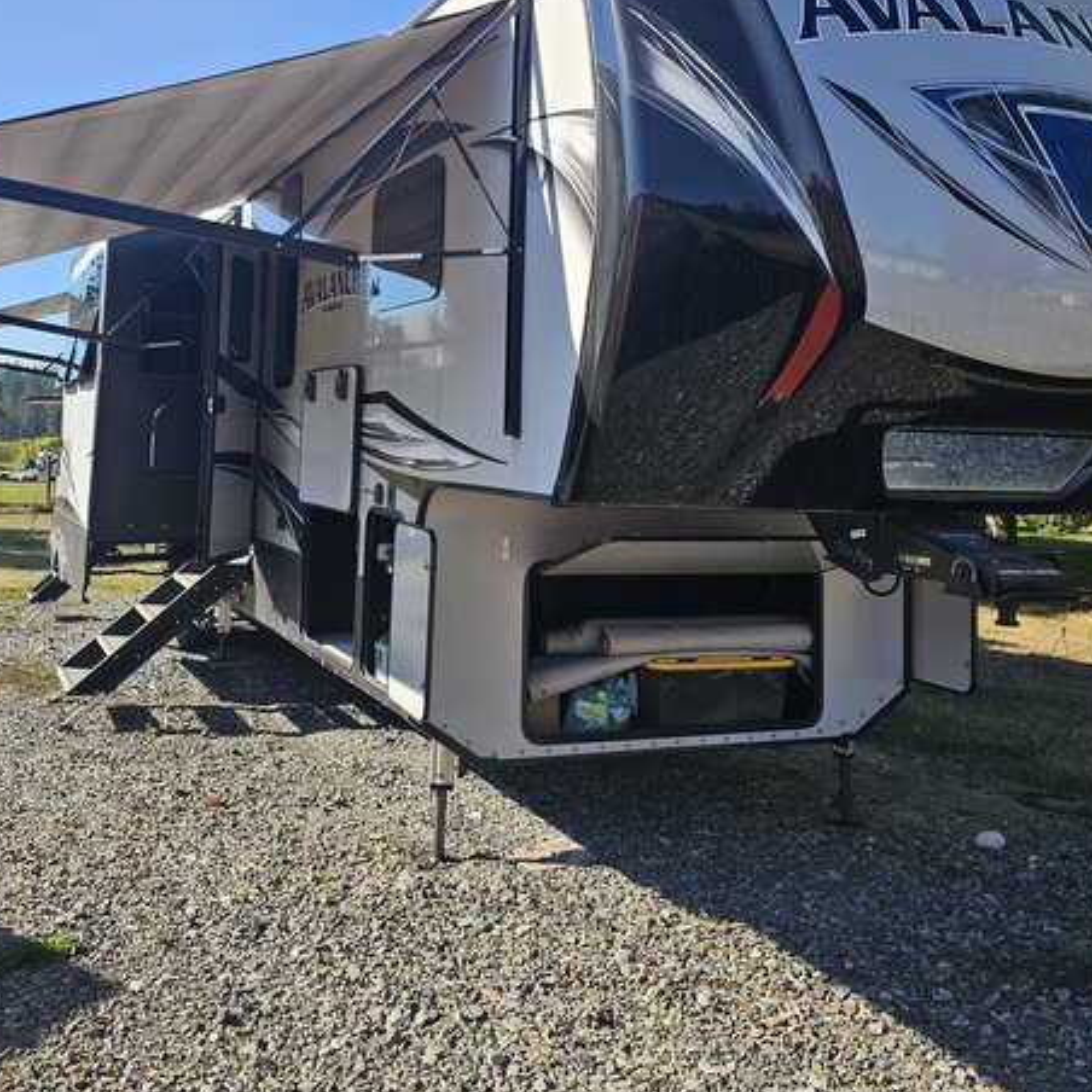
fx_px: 1285
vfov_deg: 45.4
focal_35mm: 36
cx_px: 495
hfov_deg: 46.0
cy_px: 370
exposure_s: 1/396
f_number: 1.7
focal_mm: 6.3
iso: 10
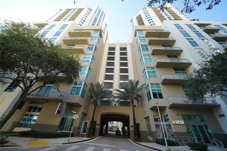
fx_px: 76
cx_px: 114
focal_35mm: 12
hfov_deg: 112.6
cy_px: 76
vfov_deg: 89.9
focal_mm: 12
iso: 100
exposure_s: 1/100
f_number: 5
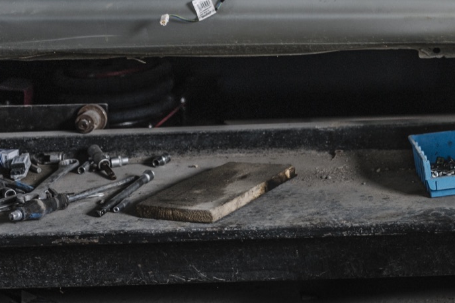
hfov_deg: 12.4
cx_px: 602
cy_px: -155
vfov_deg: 8.4
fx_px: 2021
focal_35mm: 160
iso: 100
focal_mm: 50
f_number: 1.2
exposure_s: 1/250
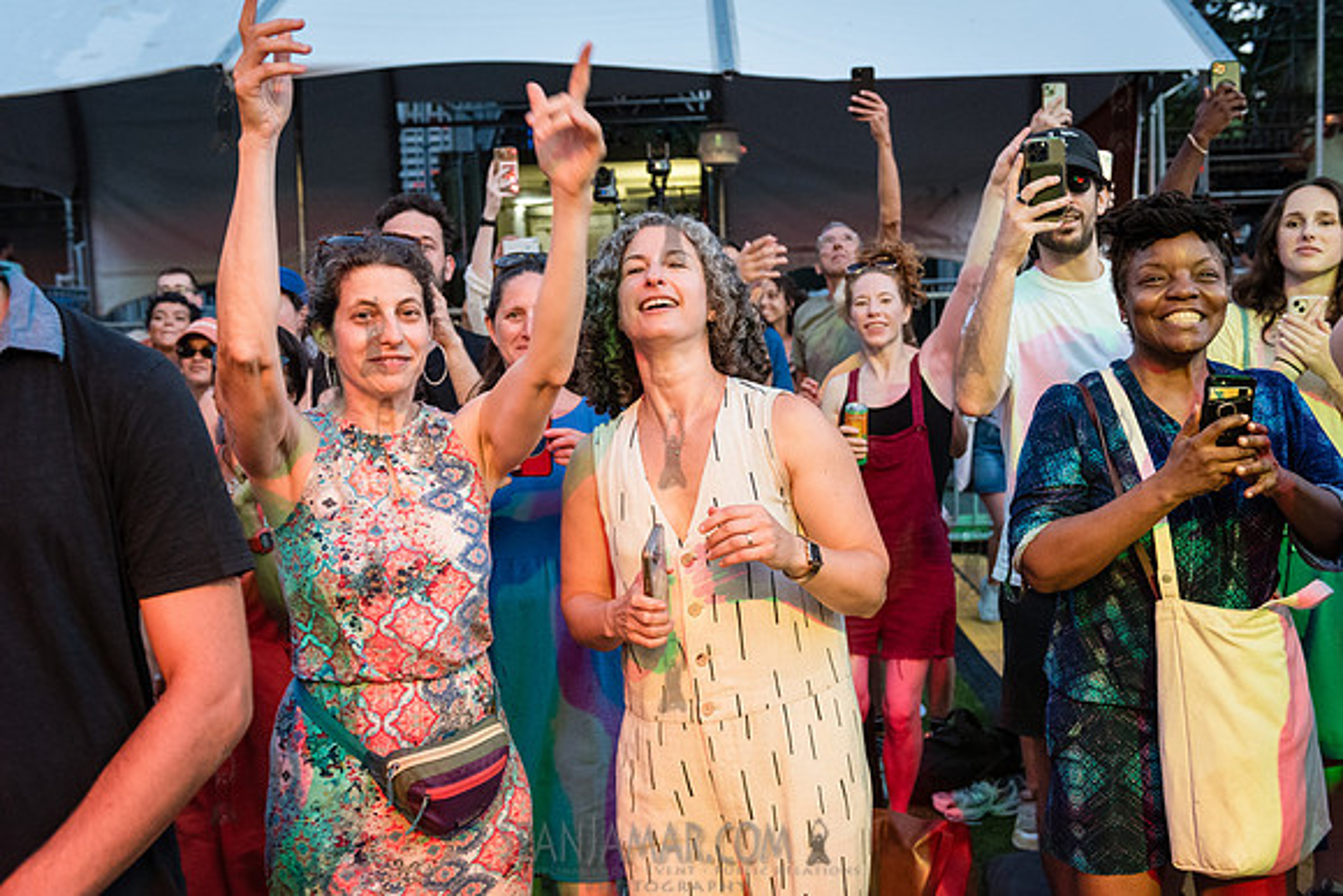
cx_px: 672
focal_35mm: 38
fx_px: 1418
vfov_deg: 35.1
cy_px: 448
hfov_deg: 50.7
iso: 4000
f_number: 3.5
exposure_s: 1/250
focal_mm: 38
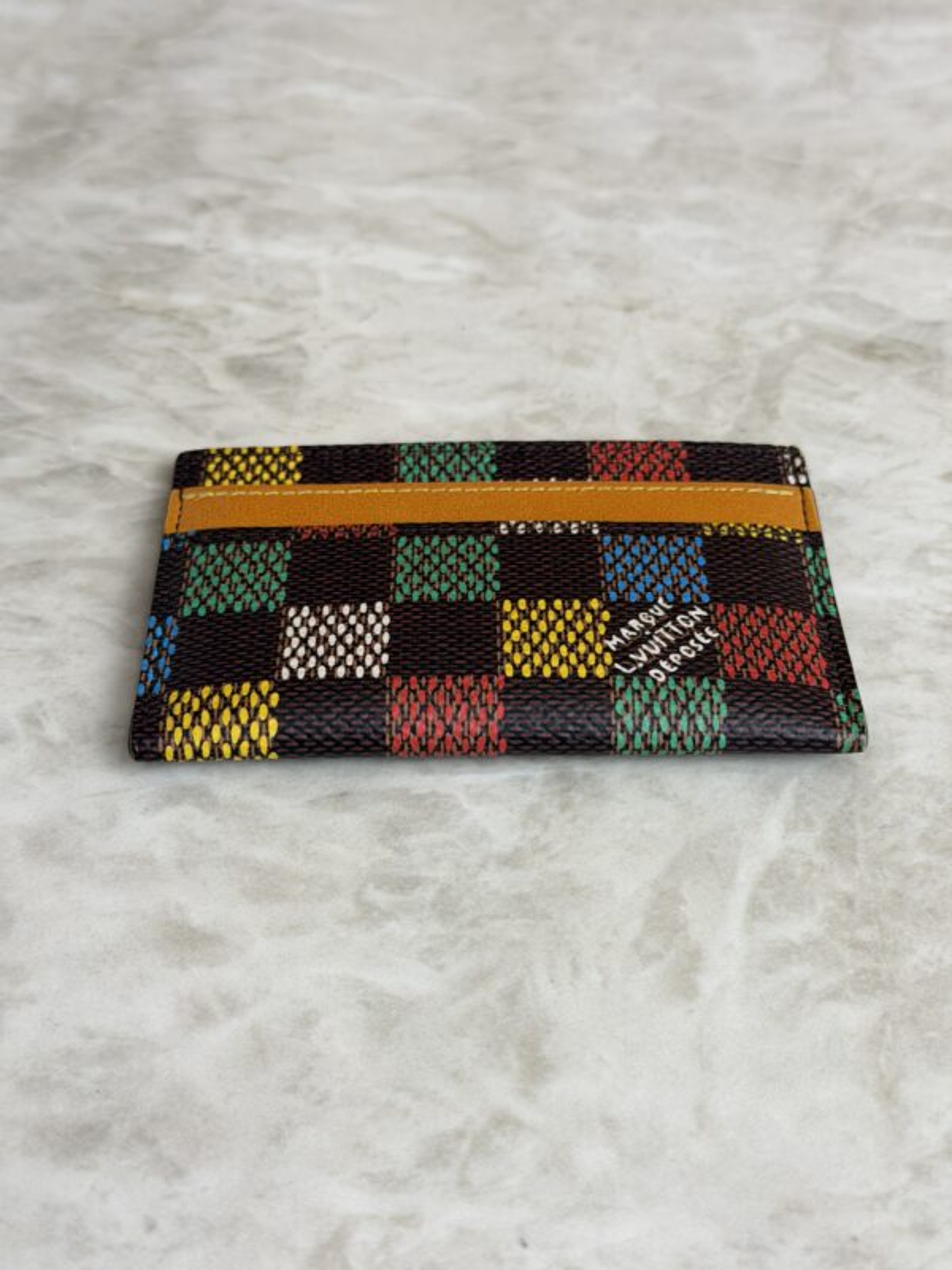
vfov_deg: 39.7
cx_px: 476
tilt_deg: -45.0
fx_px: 1760
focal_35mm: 48
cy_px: 635
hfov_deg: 30.3
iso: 50
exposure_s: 1/120
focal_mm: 6.76
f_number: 1.78
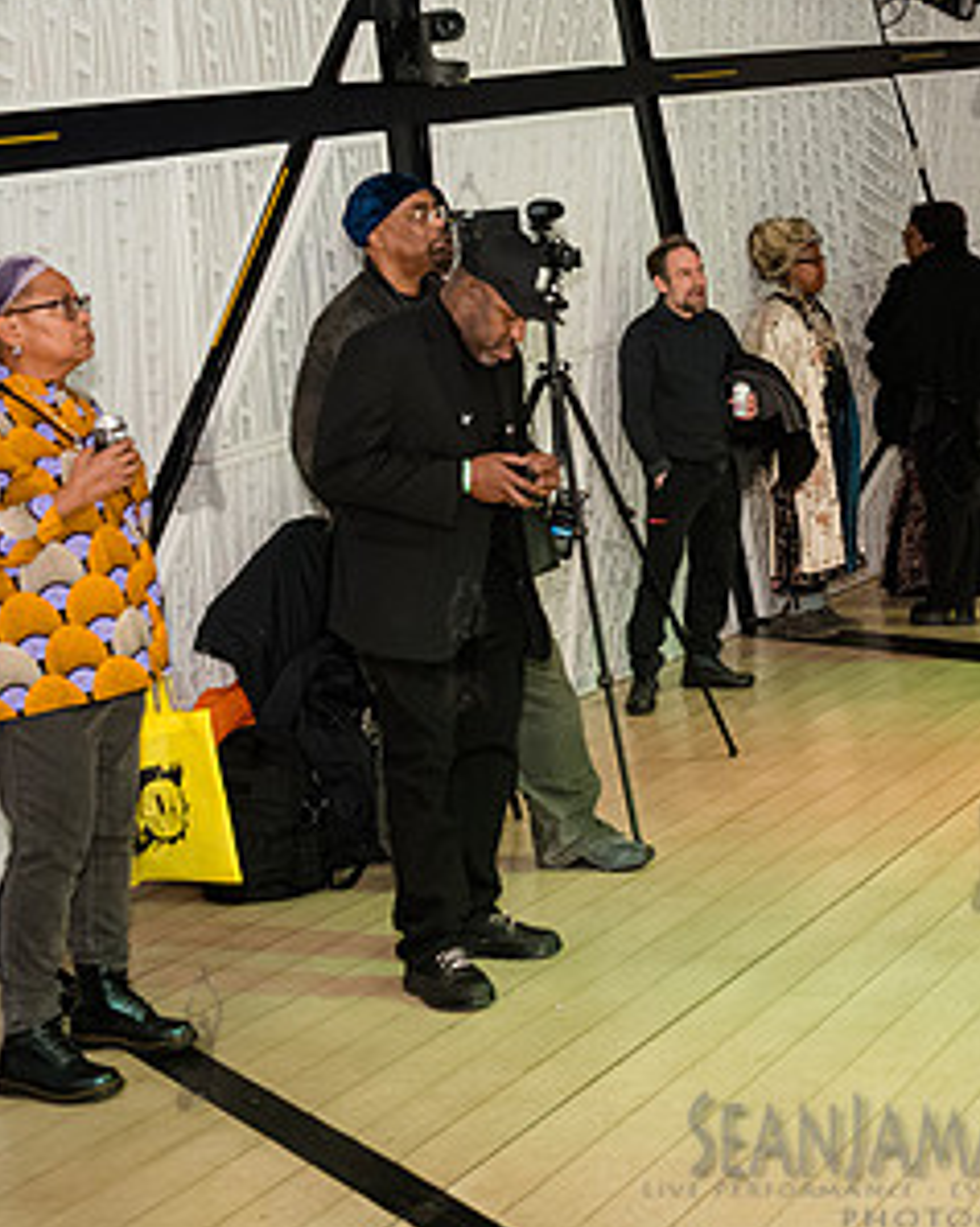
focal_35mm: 64
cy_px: 441
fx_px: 2323
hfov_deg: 22.8
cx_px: 992
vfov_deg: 29.4
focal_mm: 35
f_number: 3.5
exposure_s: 1/400
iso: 10000
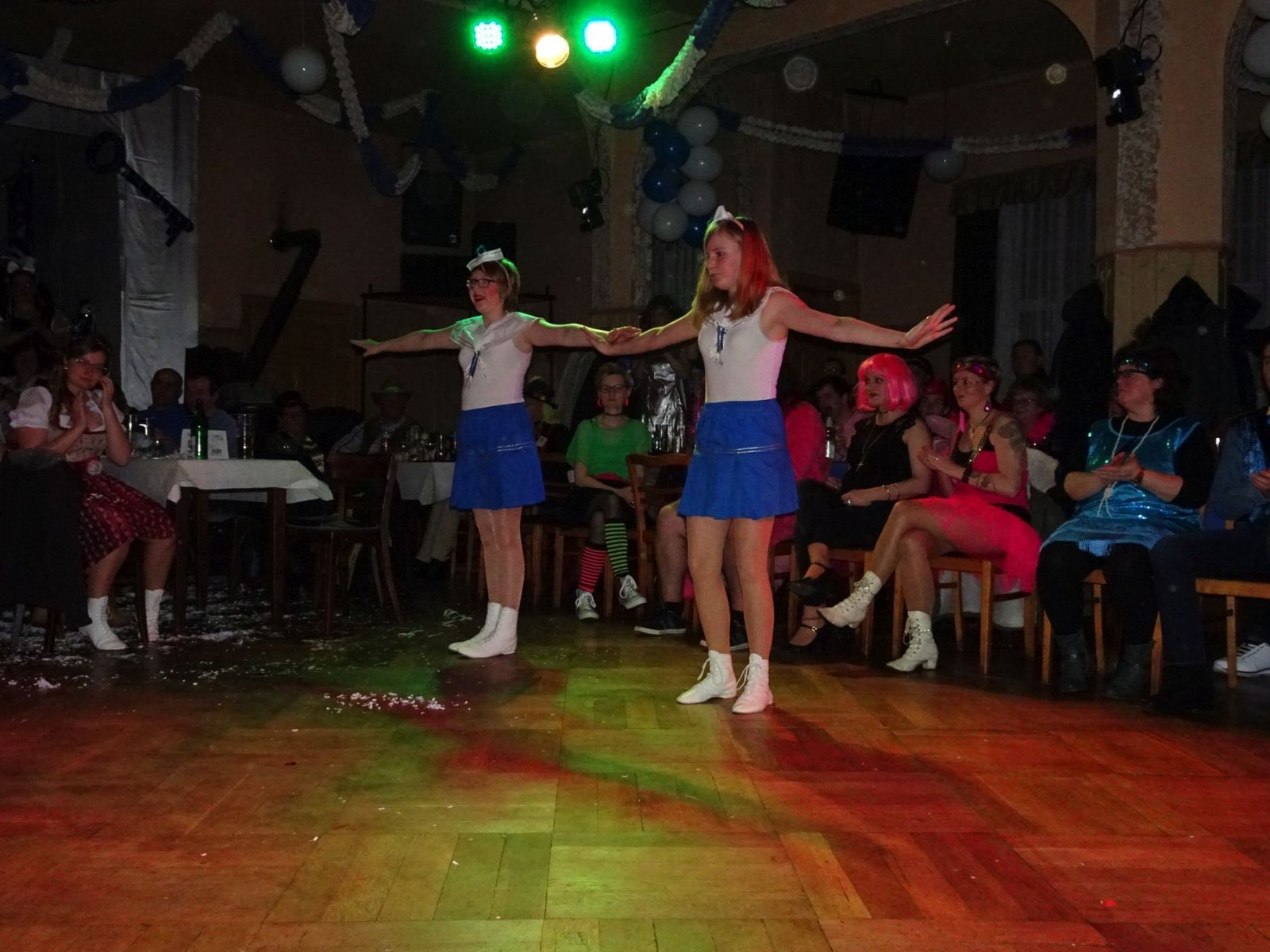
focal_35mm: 32
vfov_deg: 44.2
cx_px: 635
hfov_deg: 56.8
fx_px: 1174
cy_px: 476
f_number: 4
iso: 800
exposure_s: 1/320
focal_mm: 5.43
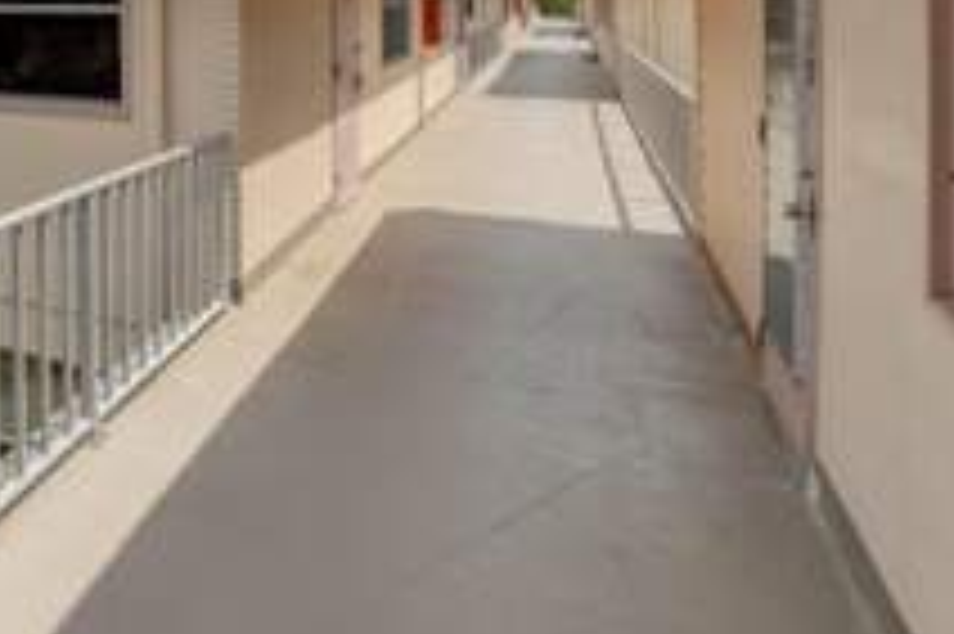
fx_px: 900
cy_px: -16
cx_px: -50
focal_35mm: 34
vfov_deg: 34.8
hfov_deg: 45.0
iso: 640
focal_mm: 10
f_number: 8
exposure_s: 1/3200
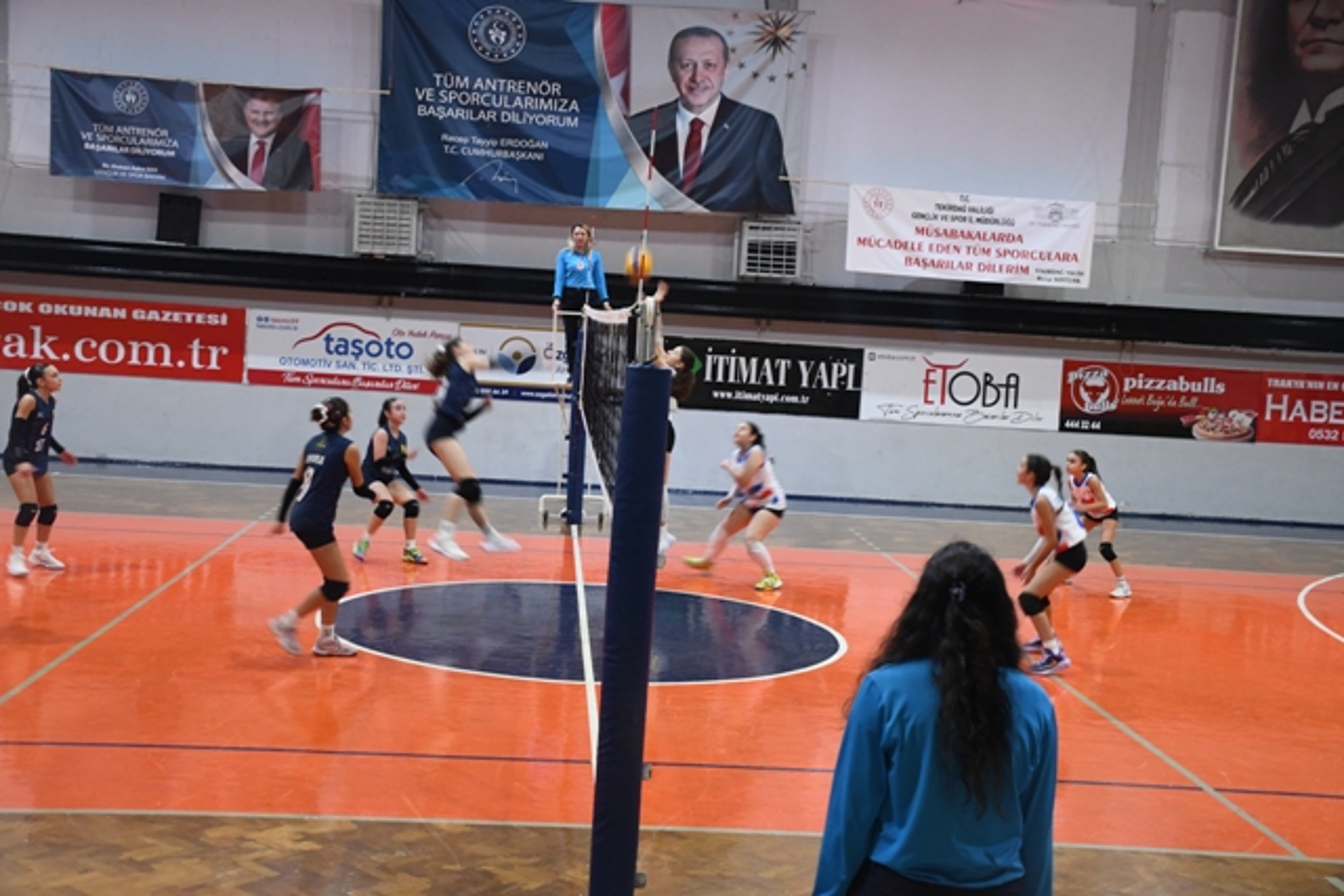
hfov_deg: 43.6
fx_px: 1680
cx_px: 672
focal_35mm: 45
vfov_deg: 29.9
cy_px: 448
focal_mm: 30
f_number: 4
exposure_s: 1/30
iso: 2000
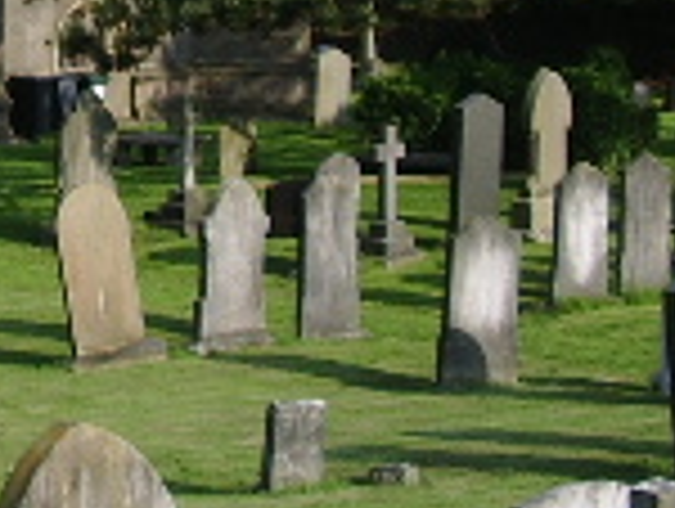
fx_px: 2910
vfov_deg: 9.7
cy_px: -279
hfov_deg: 12.4
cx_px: -418
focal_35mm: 149
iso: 50
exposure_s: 1/320
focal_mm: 5.8
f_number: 4.3
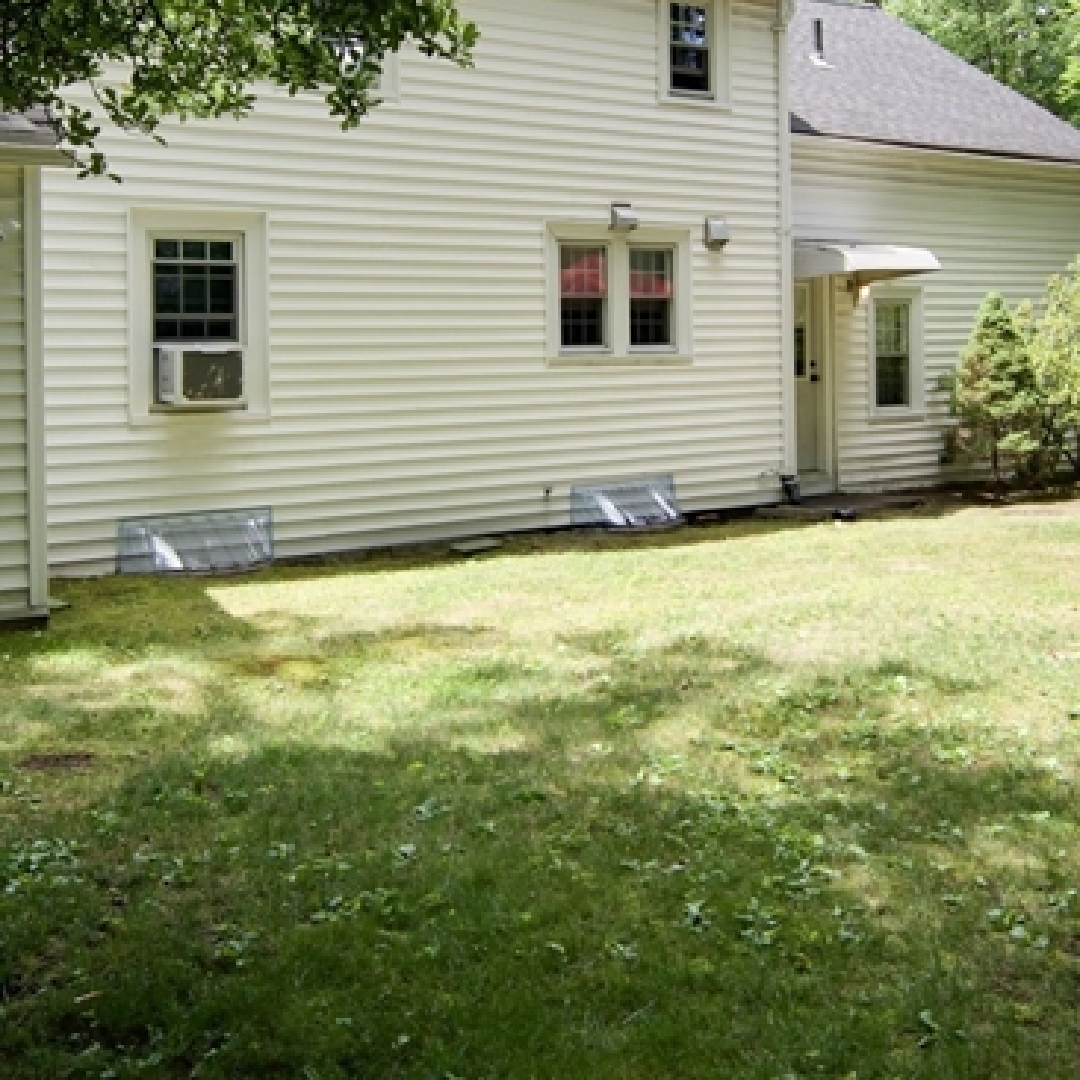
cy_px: 364
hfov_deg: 42.6
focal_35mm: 39
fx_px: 1383
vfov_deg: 42.1
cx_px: 570
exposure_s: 1/125
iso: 320
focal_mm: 11
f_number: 7.1
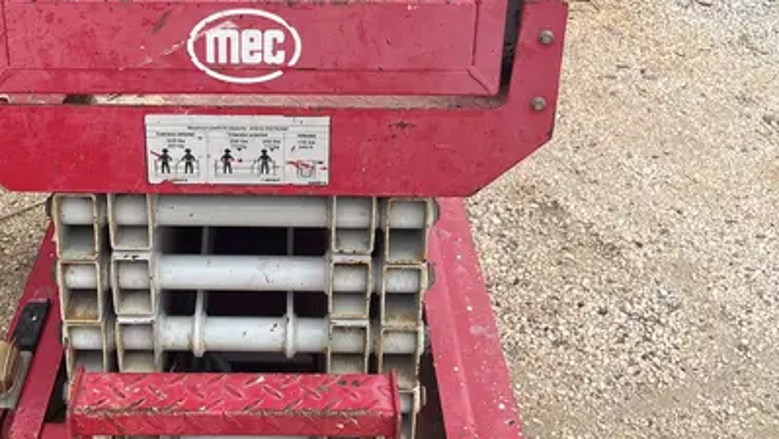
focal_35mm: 52
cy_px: 38
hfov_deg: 39.6
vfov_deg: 22.5
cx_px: 295
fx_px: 1075
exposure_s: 1/845
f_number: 1.6
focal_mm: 5.1
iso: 50
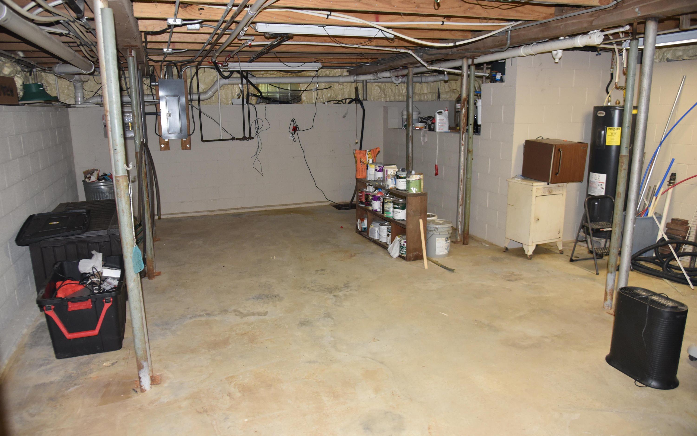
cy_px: 215
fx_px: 475
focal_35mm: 25
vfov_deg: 49.3
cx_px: 342
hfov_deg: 72.5
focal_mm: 24
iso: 1600
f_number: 4
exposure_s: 1/60
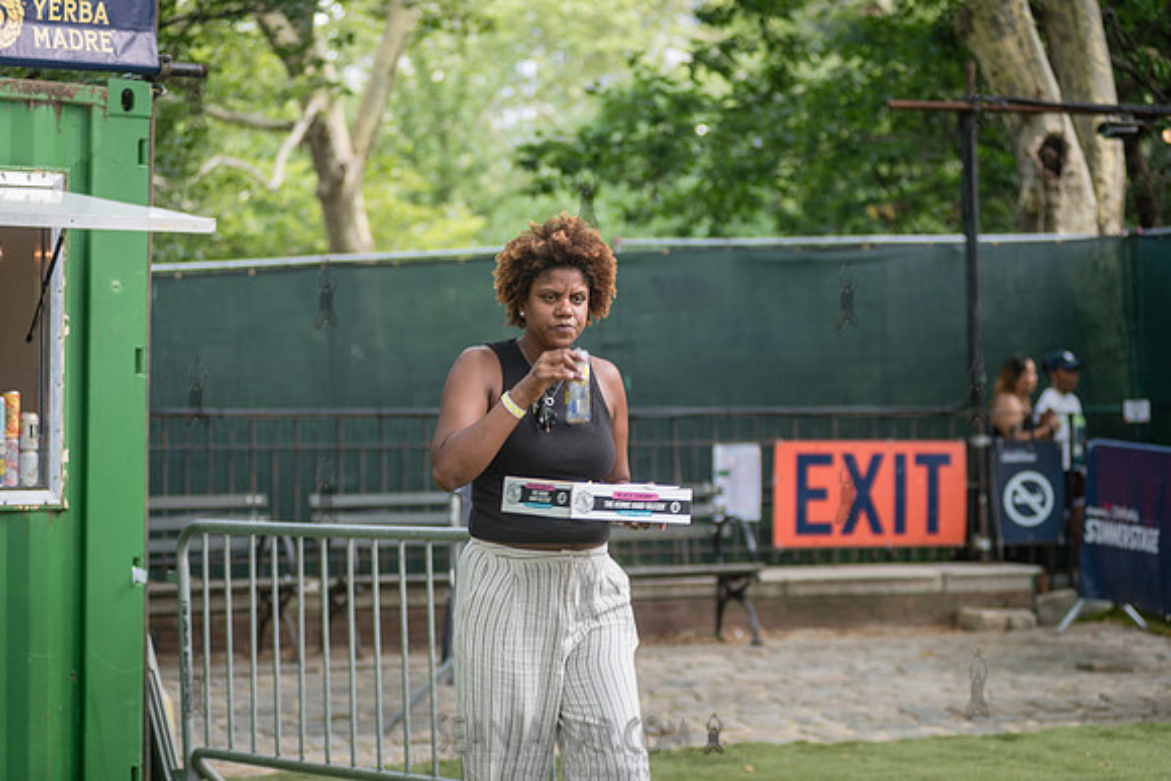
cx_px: 586
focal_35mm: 89
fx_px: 2892
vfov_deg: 15.4
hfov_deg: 22.9
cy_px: 390
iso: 160
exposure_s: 1/100
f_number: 2.8
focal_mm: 86
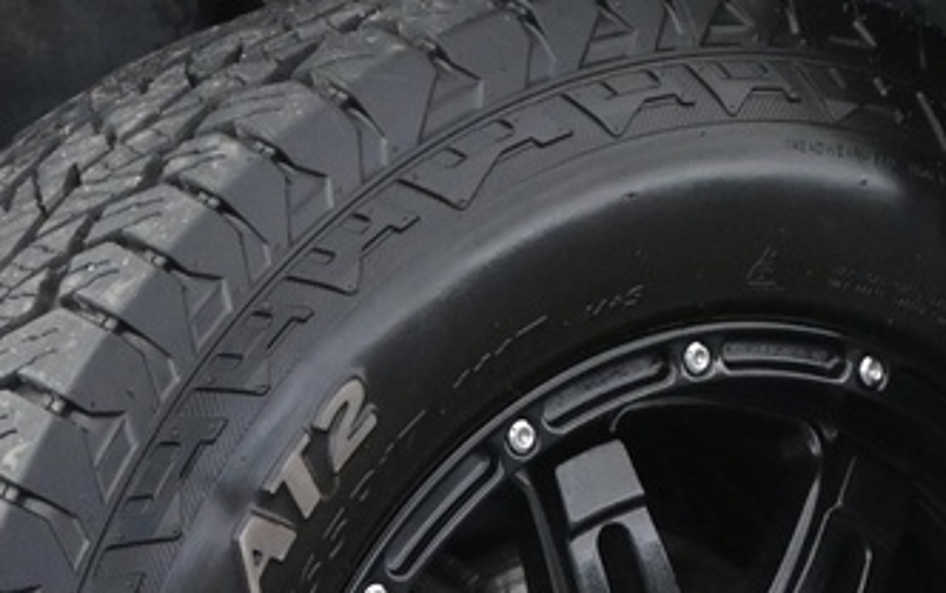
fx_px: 3940
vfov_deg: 8.5
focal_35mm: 153
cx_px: 484
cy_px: 810
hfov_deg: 13.7
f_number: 4
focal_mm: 20.5
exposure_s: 1/60
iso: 2500
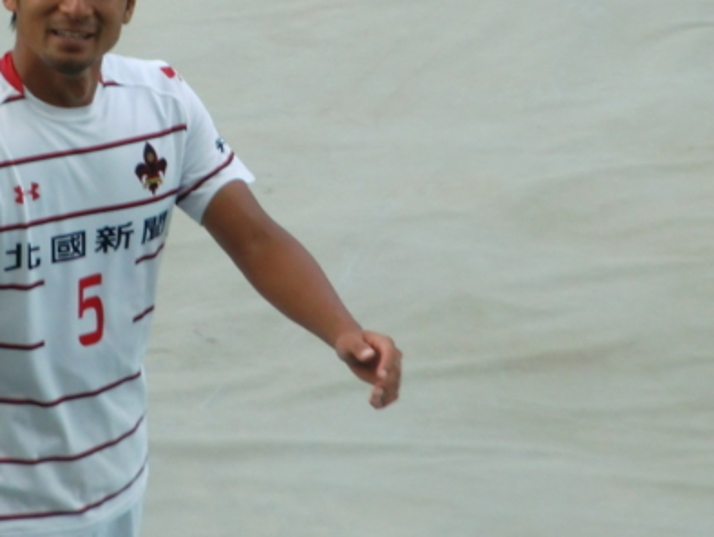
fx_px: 10051
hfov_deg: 4.1
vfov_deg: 3.1
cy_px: 29
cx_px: 134
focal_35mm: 487
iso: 200
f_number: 5.8
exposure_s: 1/250
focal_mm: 43
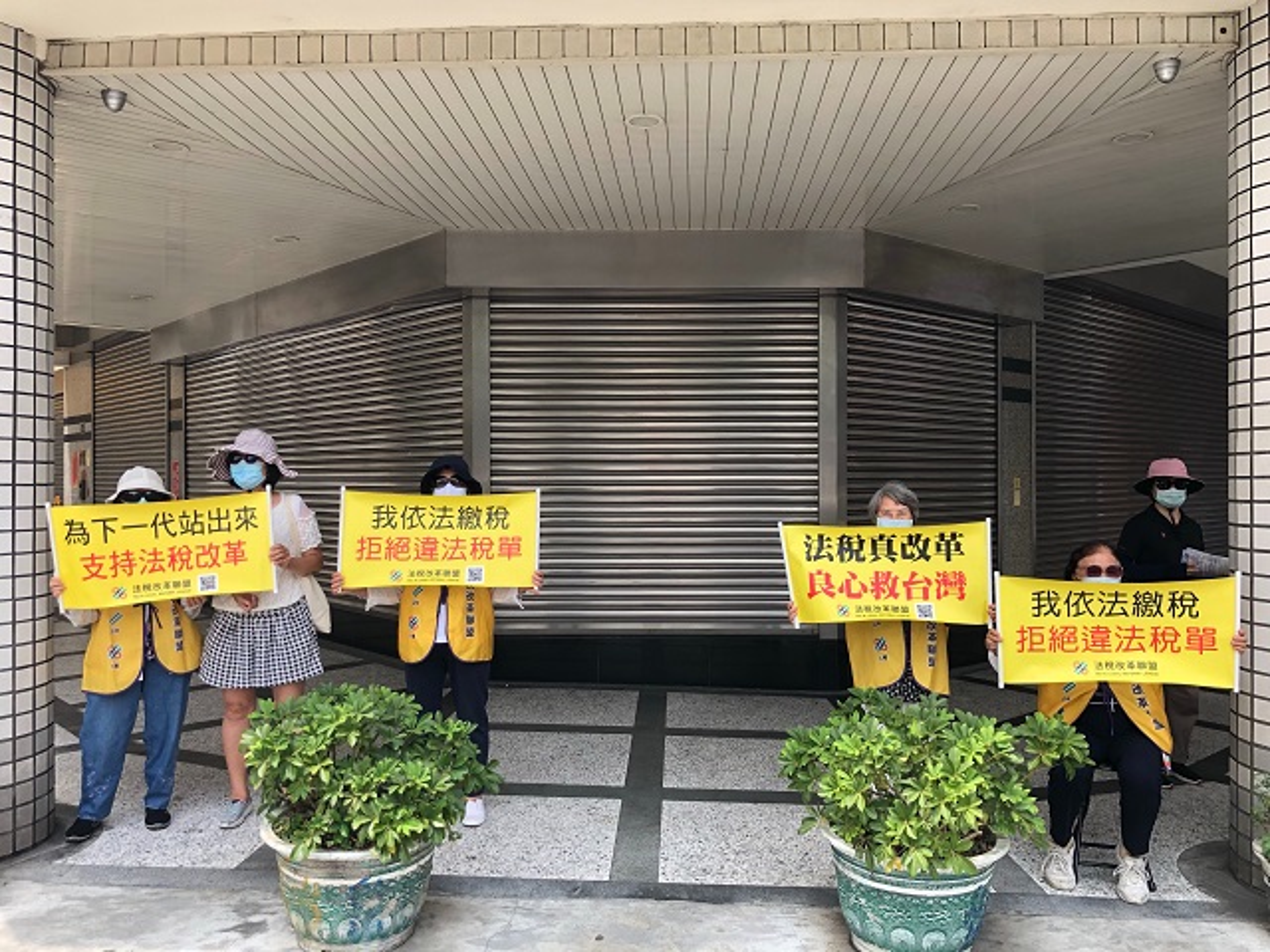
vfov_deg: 49.7
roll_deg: -0.2
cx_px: 635
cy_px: 476
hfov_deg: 63.4
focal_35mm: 28
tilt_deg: +0.4
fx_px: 1027
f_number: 1.8
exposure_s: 1/302
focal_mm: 4
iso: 20
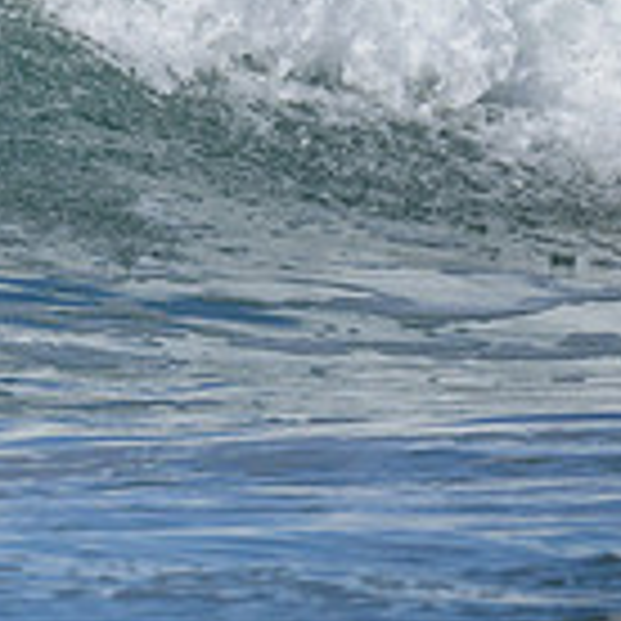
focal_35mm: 3921
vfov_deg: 0.4
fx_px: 79582
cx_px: -1106
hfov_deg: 0.4
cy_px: -57
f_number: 6.3
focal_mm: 800
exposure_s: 1/2000
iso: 280
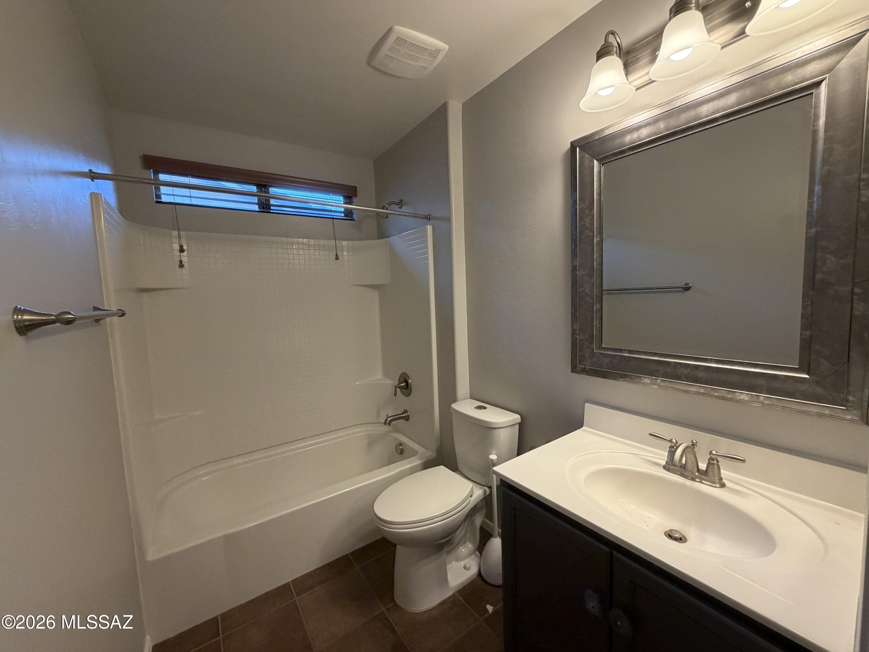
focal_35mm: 14
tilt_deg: -4.5
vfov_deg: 85.7
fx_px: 351
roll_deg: +2.9
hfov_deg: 102.1
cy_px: 326
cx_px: 434
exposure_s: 1/60
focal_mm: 2.22
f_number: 2.2
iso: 250
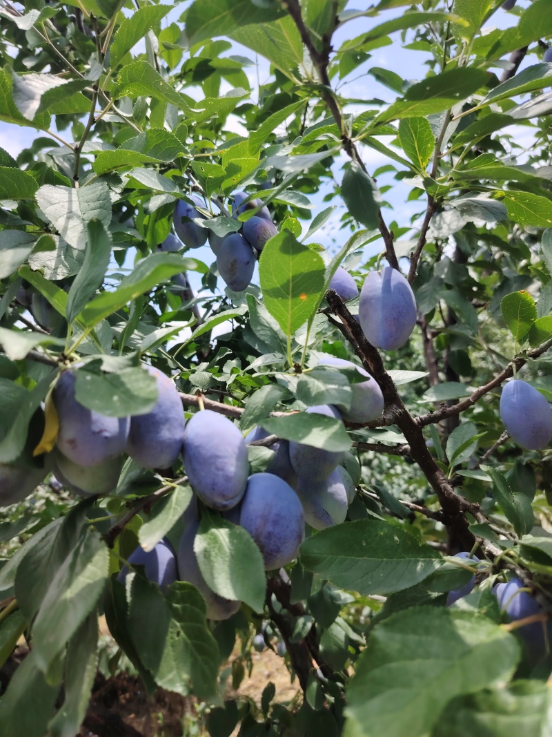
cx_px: 276
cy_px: 368
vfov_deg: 71.6
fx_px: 510
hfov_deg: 56.8
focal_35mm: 24
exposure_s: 1/603
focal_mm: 5.25
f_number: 1.75
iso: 100
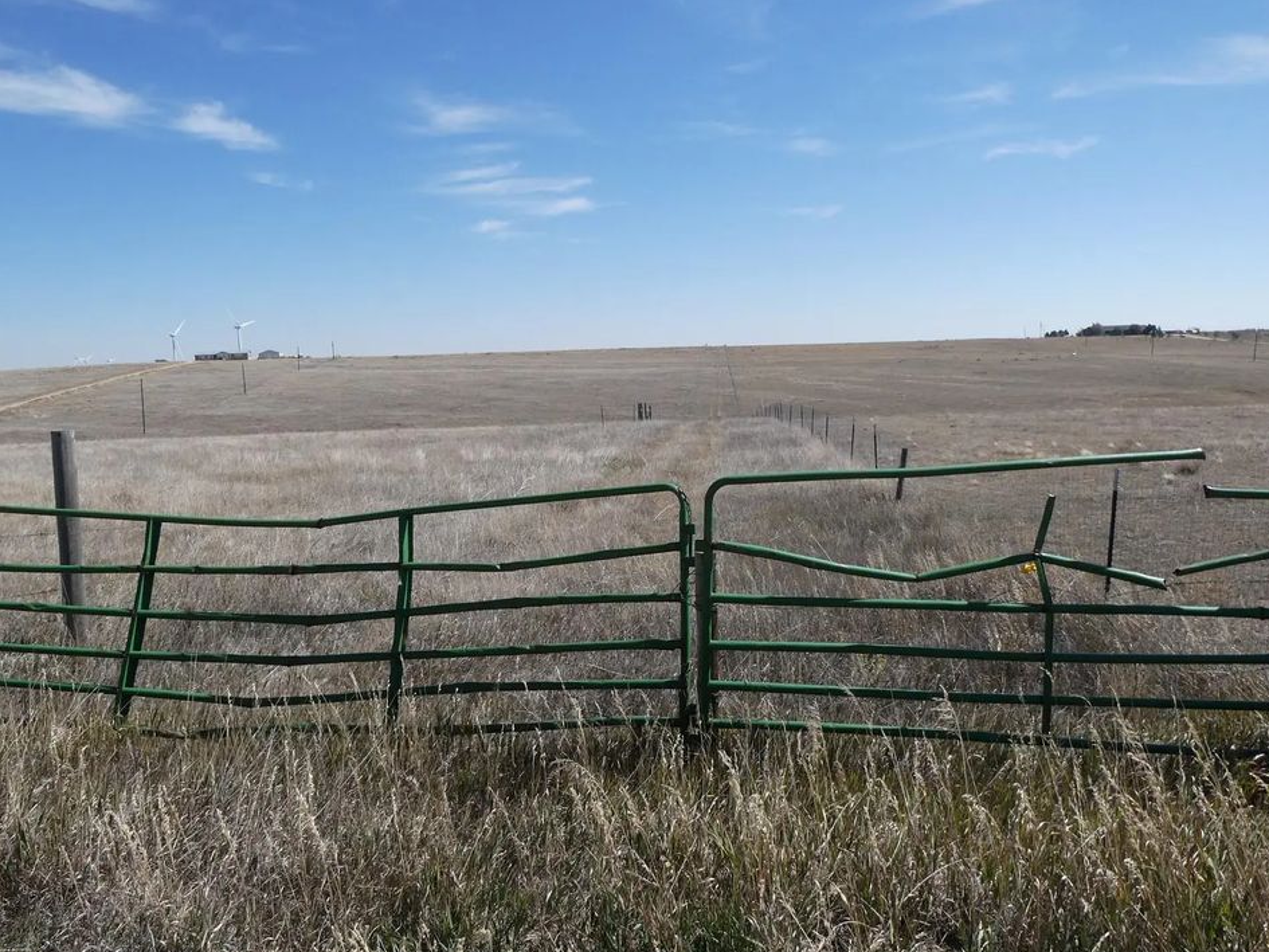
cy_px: 491
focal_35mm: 26
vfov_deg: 53.1
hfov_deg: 67.2
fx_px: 953
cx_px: 600
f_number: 4
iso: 80
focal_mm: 4.3
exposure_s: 1/1000
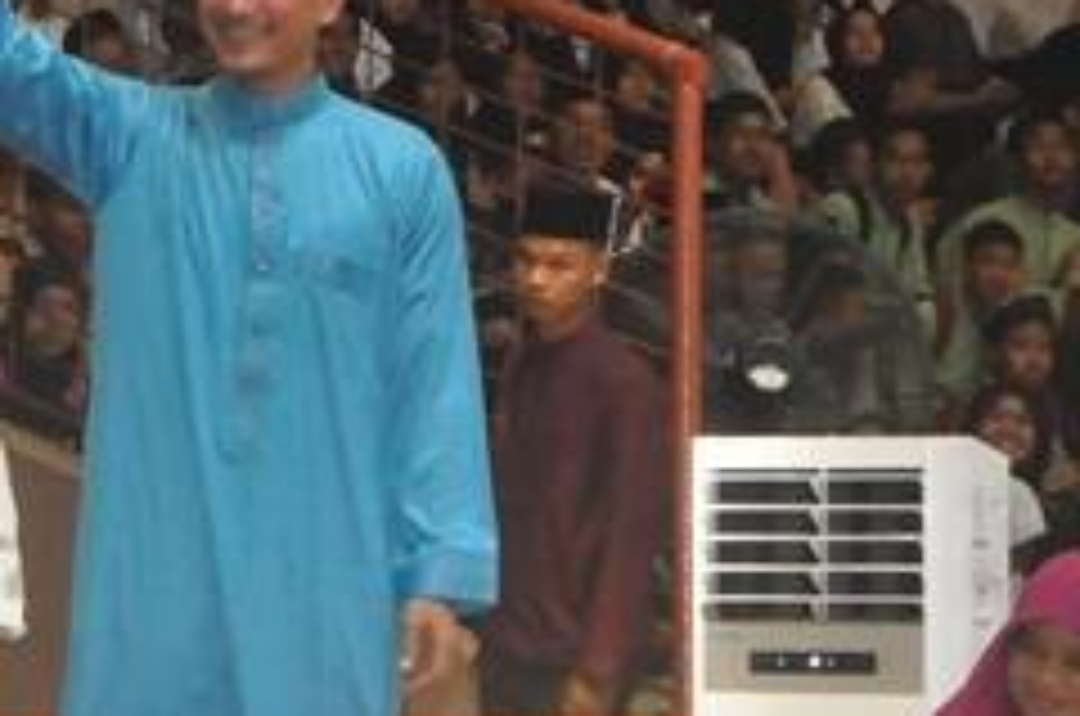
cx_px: 0
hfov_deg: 7.1
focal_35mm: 290
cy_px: 385
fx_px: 8683
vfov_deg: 4.7
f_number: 5.6
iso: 3200
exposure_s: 1/160
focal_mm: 58
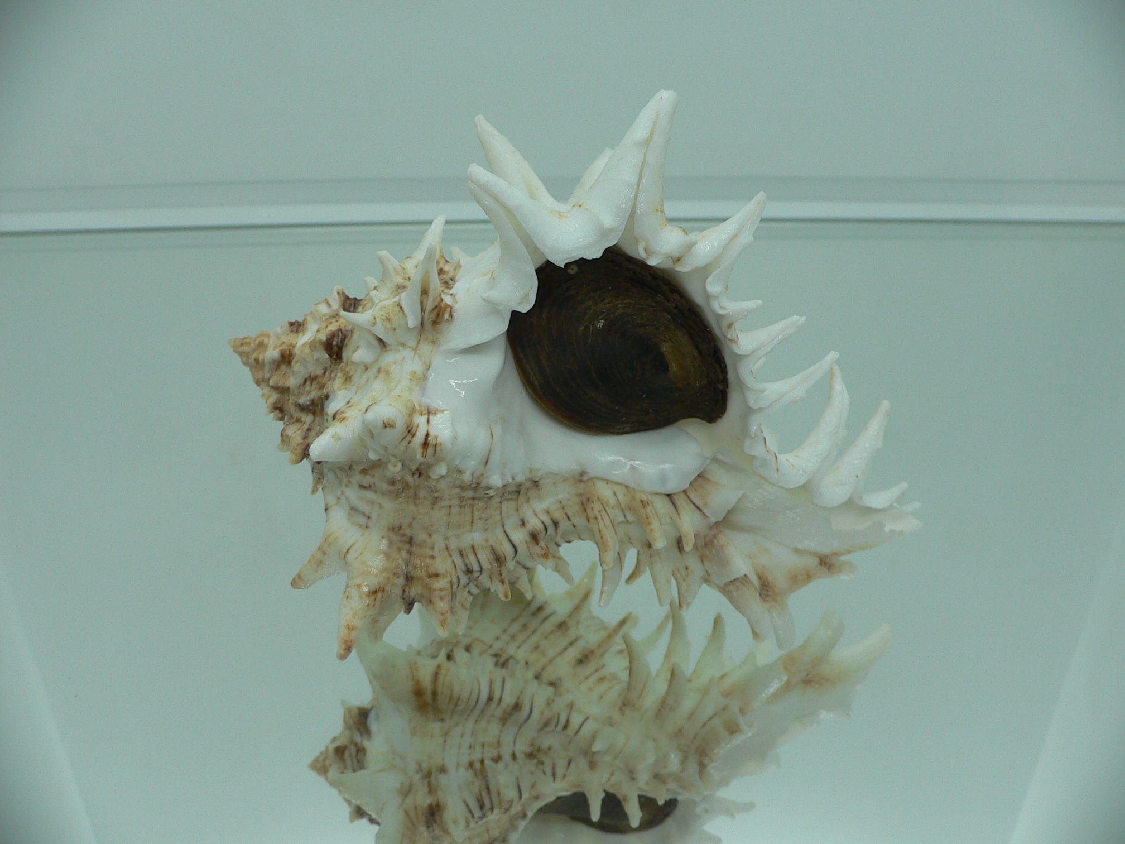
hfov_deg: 52.6
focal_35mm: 35
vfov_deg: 40.7
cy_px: 422
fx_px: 1137
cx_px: 562
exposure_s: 1/60
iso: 80
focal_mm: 4.6
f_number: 2.8
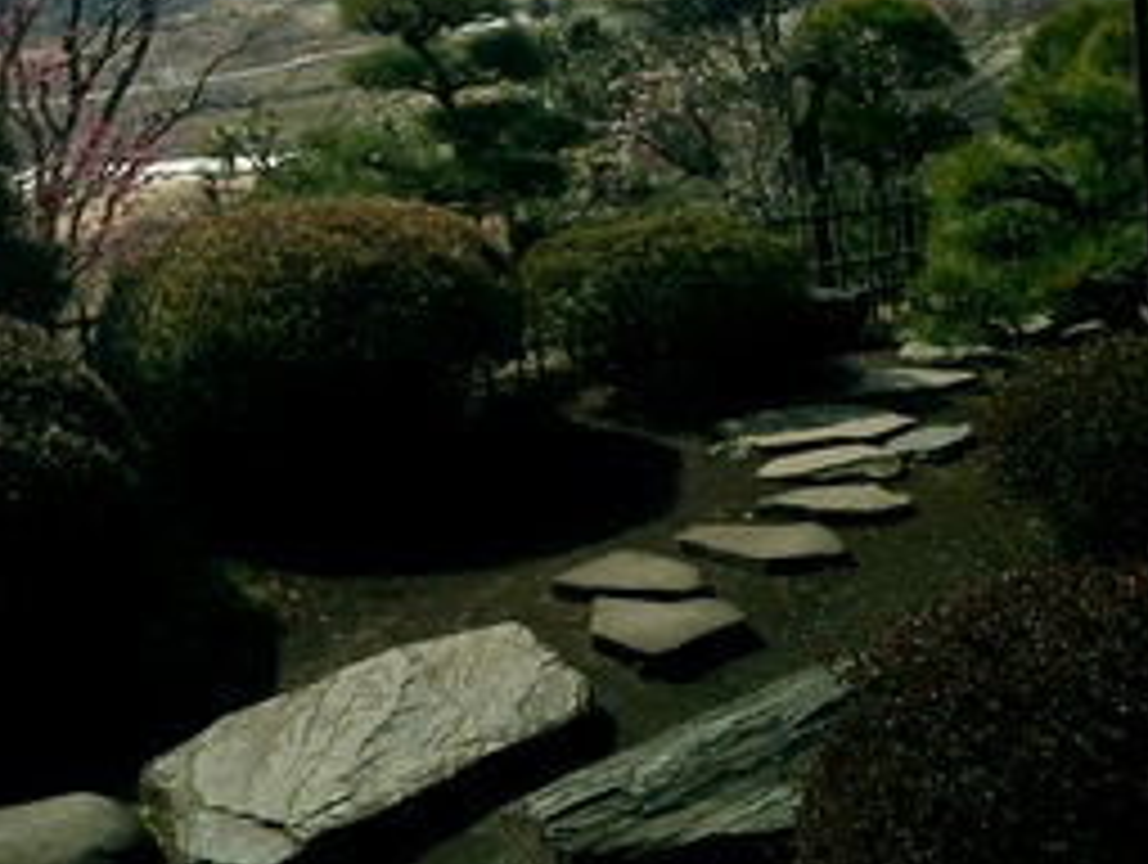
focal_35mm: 62
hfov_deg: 30.5
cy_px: 130
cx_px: 266
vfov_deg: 23.2
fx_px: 2059
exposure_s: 1/2000
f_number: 3.2
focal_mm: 7.5
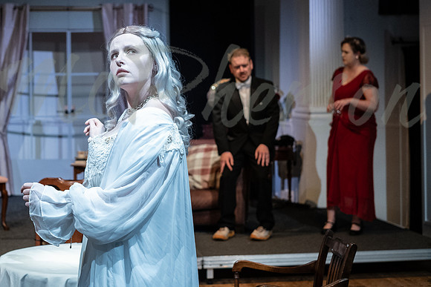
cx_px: 153
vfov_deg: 19.8
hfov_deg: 29.3
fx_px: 820
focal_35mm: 68
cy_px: 102
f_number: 2.8
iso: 1250
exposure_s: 1/250
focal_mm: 35
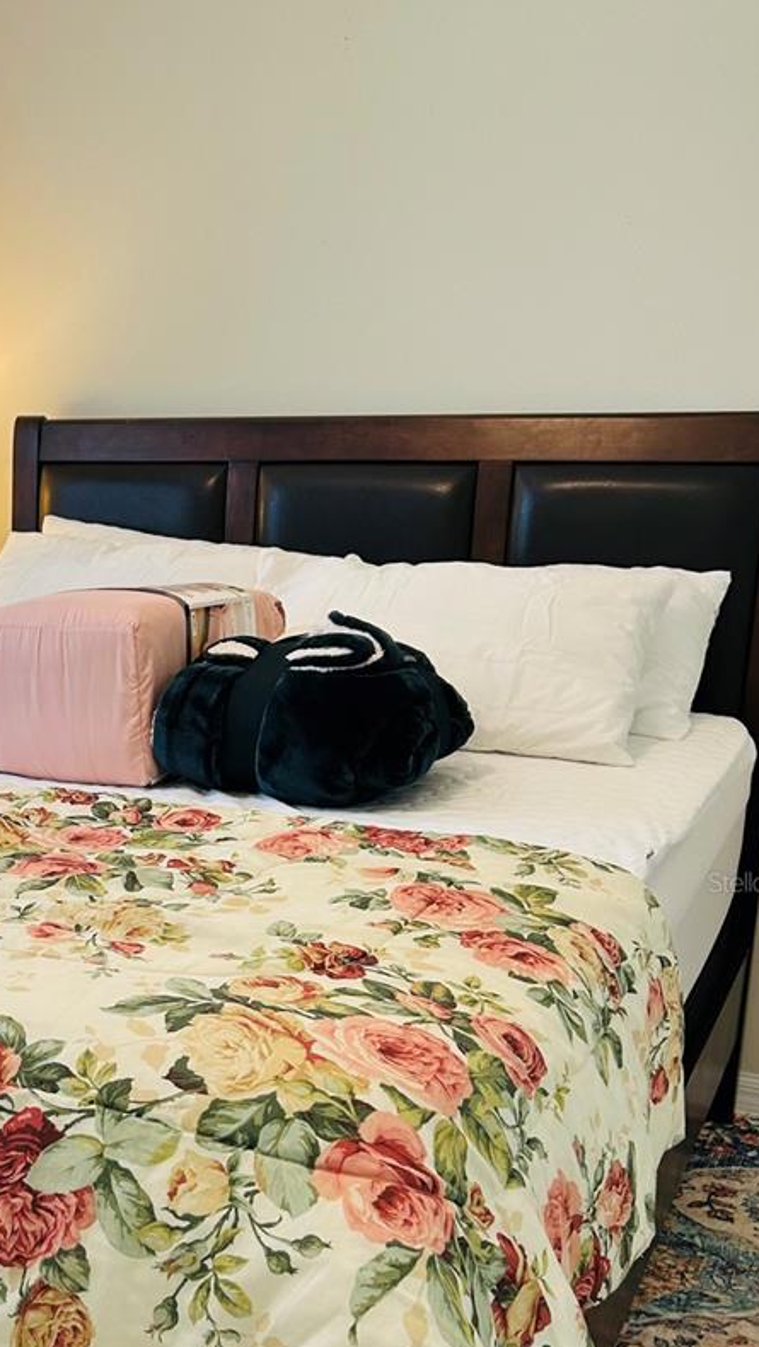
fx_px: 1537
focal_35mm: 43
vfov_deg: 46.7
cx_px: 61
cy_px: 882
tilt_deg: -16.3
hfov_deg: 26.7
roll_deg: +0.0
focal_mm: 5.7
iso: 64
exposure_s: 1/60
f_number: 1.5
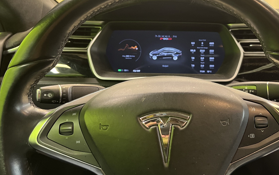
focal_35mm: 33
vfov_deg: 38.2
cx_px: 166
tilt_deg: -15.9
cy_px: 69
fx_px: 251
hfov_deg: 57.7
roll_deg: +0.1
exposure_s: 1/33
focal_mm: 5.1
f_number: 1.6
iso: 500
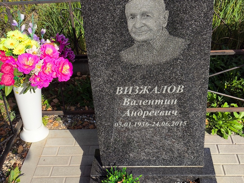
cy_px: 92
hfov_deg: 38.2
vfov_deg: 29.1
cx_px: 122
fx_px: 353
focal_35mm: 50
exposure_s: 1/1802
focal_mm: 4.71
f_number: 1.7
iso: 50
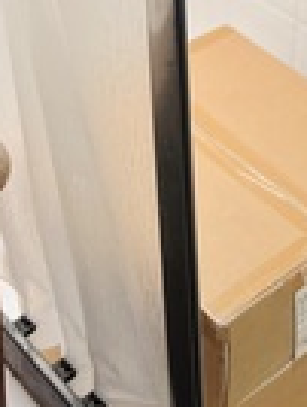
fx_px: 1096
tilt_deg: -19.4
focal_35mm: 93
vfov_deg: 18.1
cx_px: 277
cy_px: -246
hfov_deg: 15.7
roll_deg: -2.2
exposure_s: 1/359
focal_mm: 5.7
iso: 50
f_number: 1.5
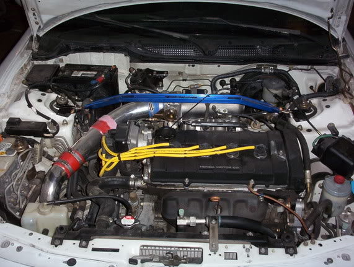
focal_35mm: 39
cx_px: 177
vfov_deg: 37.0
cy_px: 134
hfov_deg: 47.8
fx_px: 400
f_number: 4.5
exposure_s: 1/30
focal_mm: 6
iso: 140
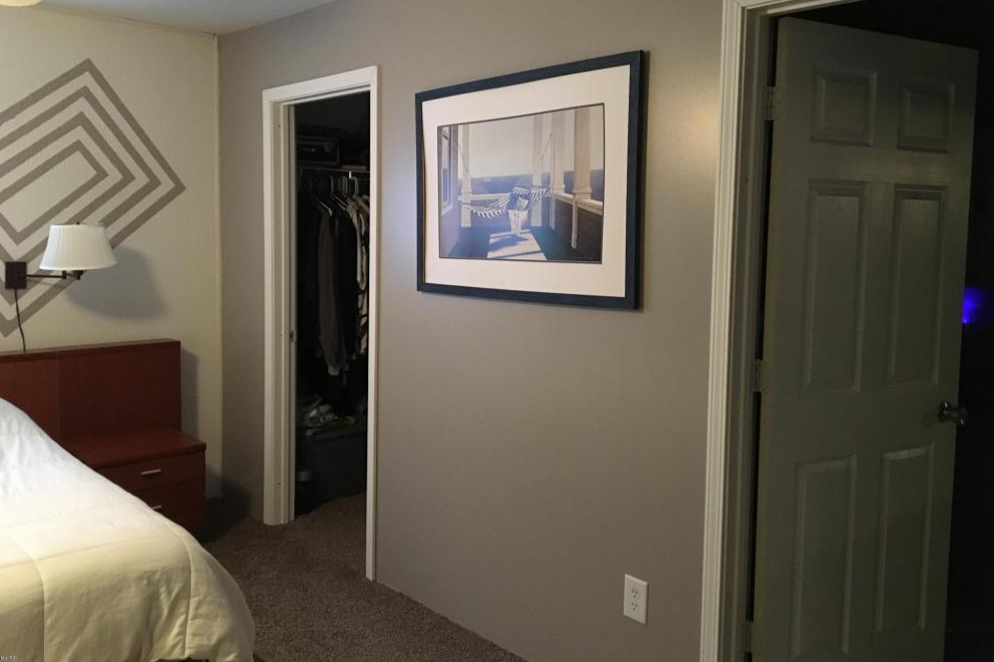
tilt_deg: -4.7
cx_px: 496
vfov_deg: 42.3
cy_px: 299
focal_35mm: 31
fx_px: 856
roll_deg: -0.7
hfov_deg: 60.3
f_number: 2.2
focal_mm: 4.15
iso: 320
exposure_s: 1/15
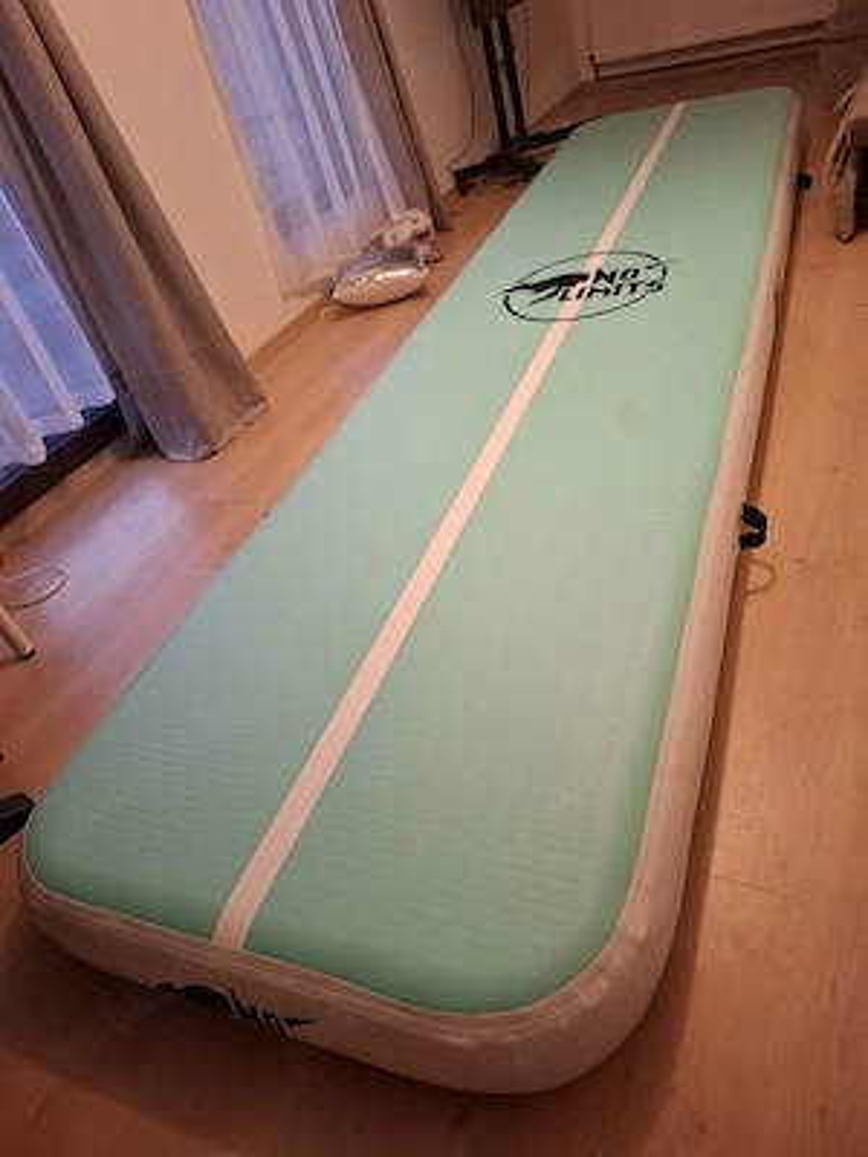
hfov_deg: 58.9
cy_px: 578
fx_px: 769
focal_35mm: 23
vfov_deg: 73.9
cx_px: 434
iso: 320
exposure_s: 1/33
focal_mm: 5.54
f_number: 1.8
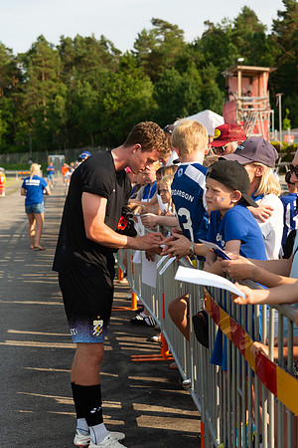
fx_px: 869
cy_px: 224
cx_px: 149
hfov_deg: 19.5
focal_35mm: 70
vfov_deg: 28.8
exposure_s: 1/1600
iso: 450
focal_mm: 70
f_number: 4
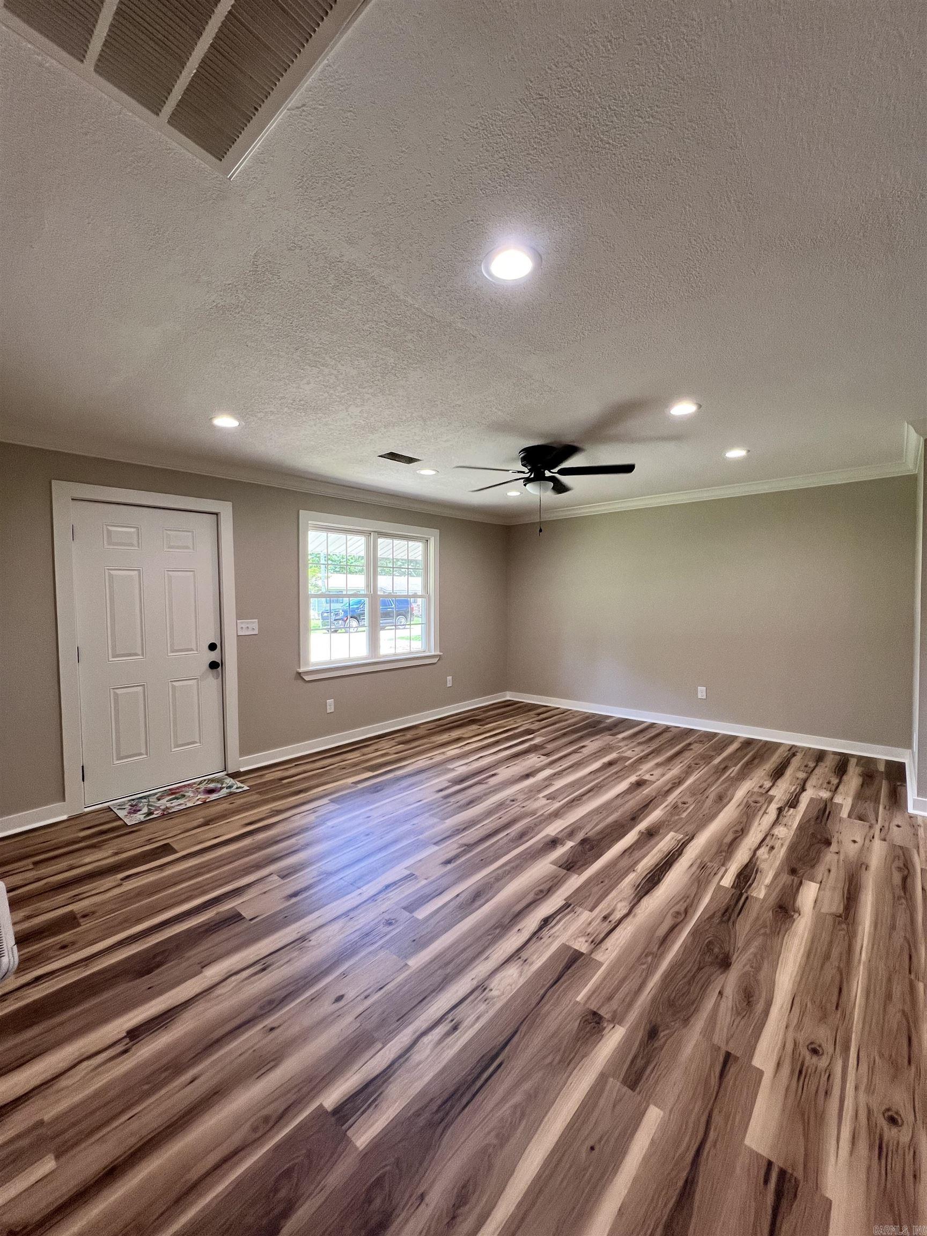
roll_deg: +0.2
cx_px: 464
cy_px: 618
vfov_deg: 106.2
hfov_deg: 89.9
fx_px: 464
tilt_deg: -2.2
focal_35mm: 13
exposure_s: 1/120
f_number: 1.8
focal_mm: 1.57
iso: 160
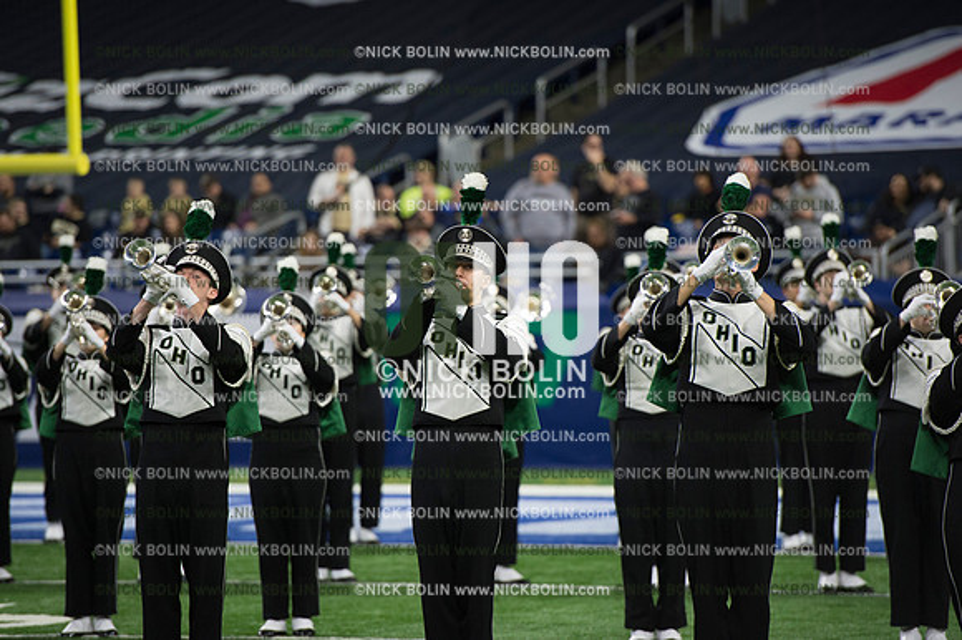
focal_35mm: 200
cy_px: 320
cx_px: 481
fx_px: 5341
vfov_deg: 6.9
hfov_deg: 10.3
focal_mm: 200
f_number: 3.5
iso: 2500
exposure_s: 1/1600
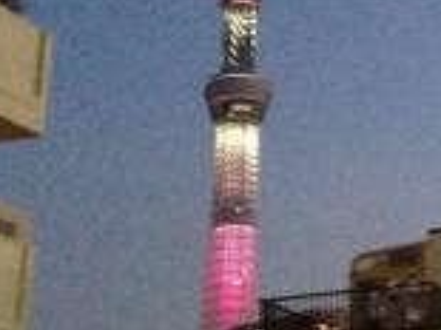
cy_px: 71
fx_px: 1298
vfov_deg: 14.4
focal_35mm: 102
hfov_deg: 18.6
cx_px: 467
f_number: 2.4
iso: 800
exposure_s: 1/15
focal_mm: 4.13
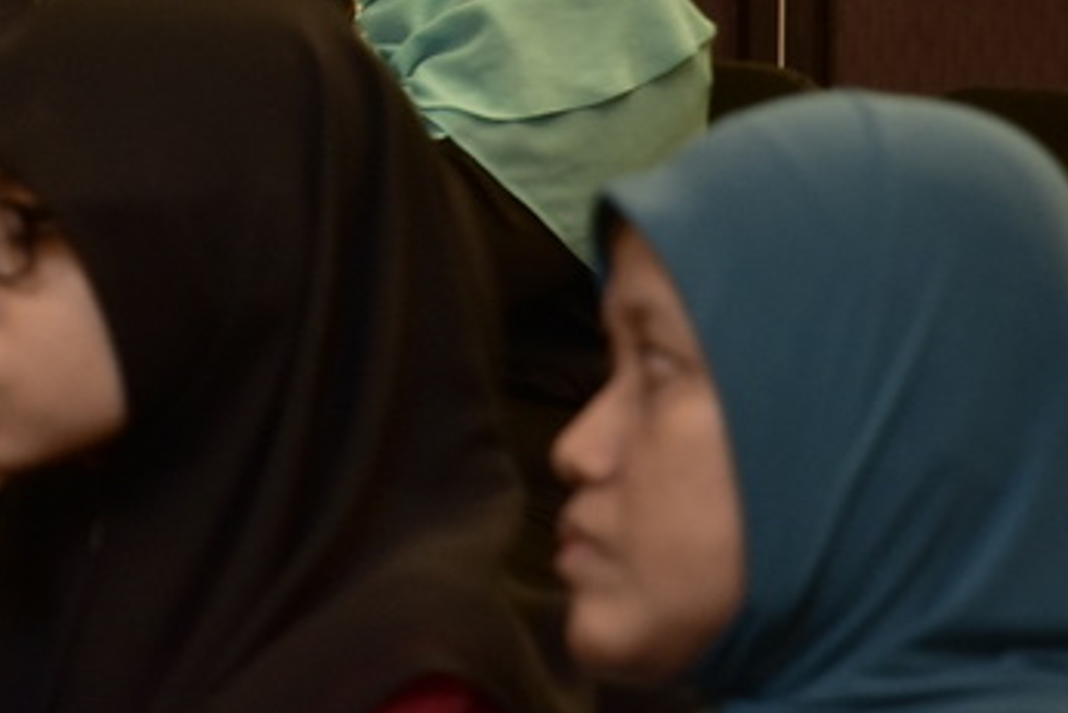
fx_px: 10807
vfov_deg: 3.8
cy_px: 40
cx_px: 31
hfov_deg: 5.6
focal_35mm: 364
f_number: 7.1
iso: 1000
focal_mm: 105
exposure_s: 1/30
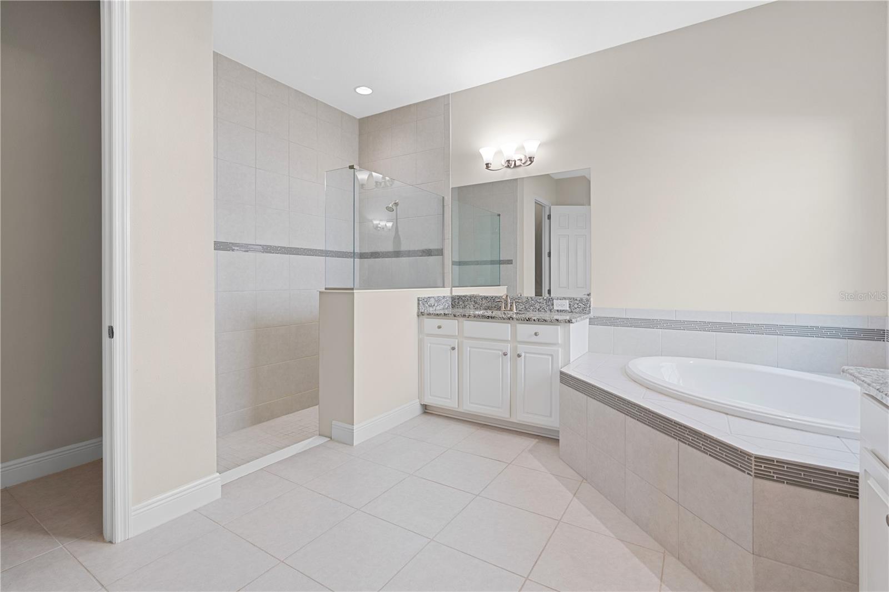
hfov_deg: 96.7
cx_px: 444
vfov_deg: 73.7
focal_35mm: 16
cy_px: 296
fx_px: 395
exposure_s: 1/1.25
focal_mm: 16
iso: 200
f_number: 8
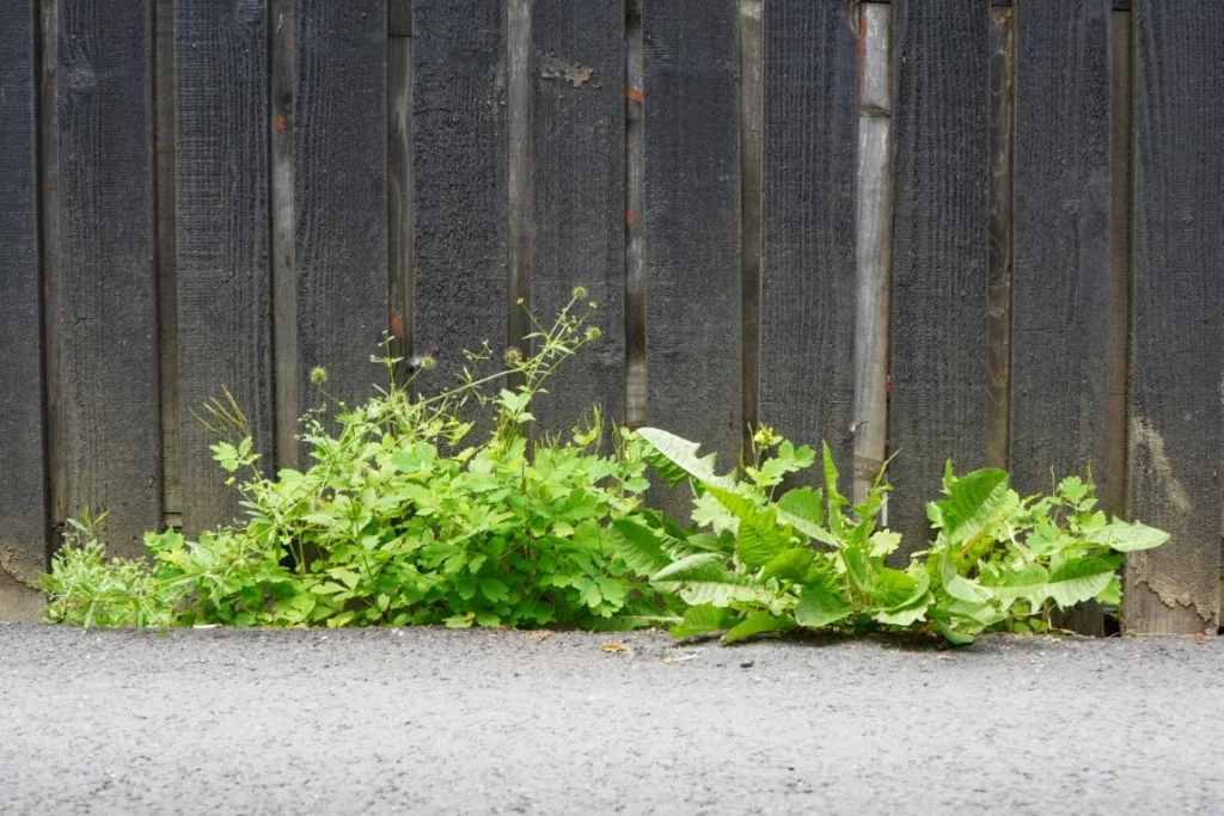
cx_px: 612
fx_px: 1479
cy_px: 408
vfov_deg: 30.9
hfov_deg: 45.0
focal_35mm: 44
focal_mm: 29
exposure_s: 1/25
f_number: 7.1
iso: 160
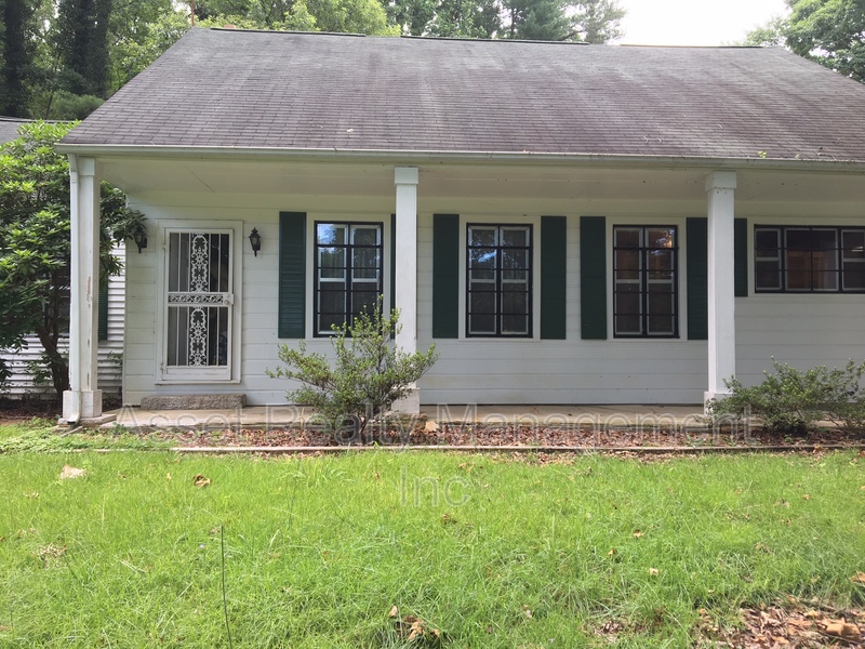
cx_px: 432
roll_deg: -0.2
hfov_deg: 61.7
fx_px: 725
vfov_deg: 48.2
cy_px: 324
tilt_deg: +1.2
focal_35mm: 29
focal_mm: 4.15
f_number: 2.2
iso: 25
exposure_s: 1/120
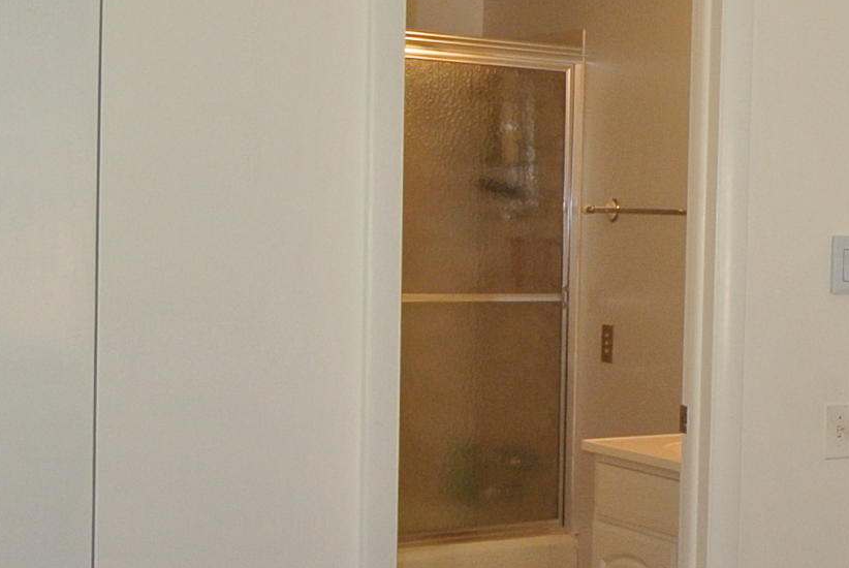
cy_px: 317
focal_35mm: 73
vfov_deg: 18.7
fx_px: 1723
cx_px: 1096
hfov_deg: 24.3
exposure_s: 1/60
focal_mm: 7.5
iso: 320
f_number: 3.8
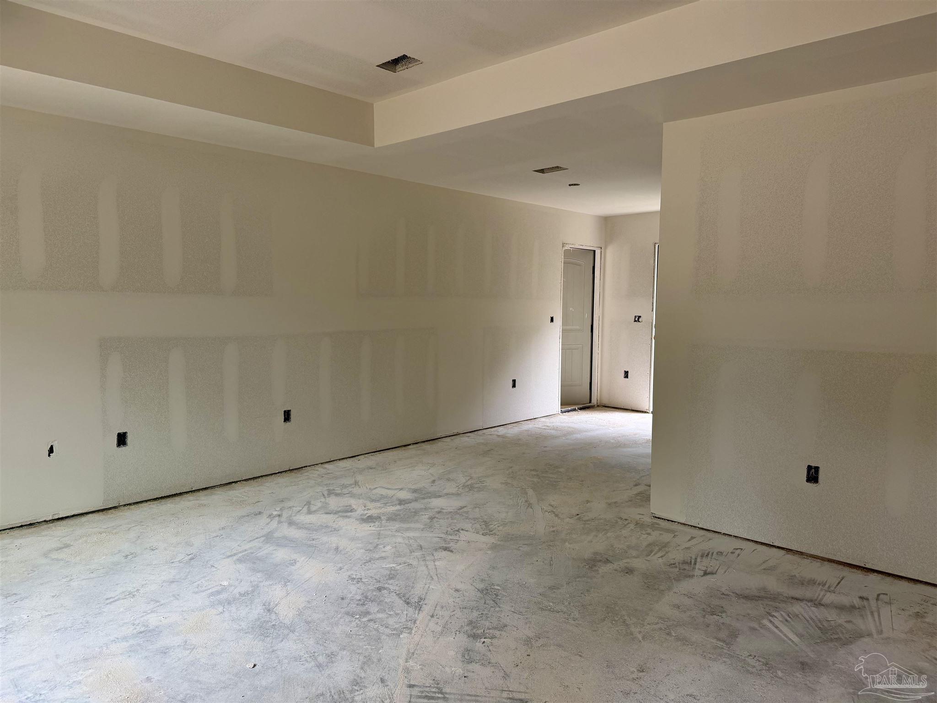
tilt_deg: -4.3
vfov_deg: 56.8
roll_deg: -0.2
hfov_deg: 71.6
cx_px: 468
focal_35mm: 24
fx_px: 650
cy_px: 352
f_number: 1.78
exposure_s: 1/121
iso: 125
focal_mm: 6.76
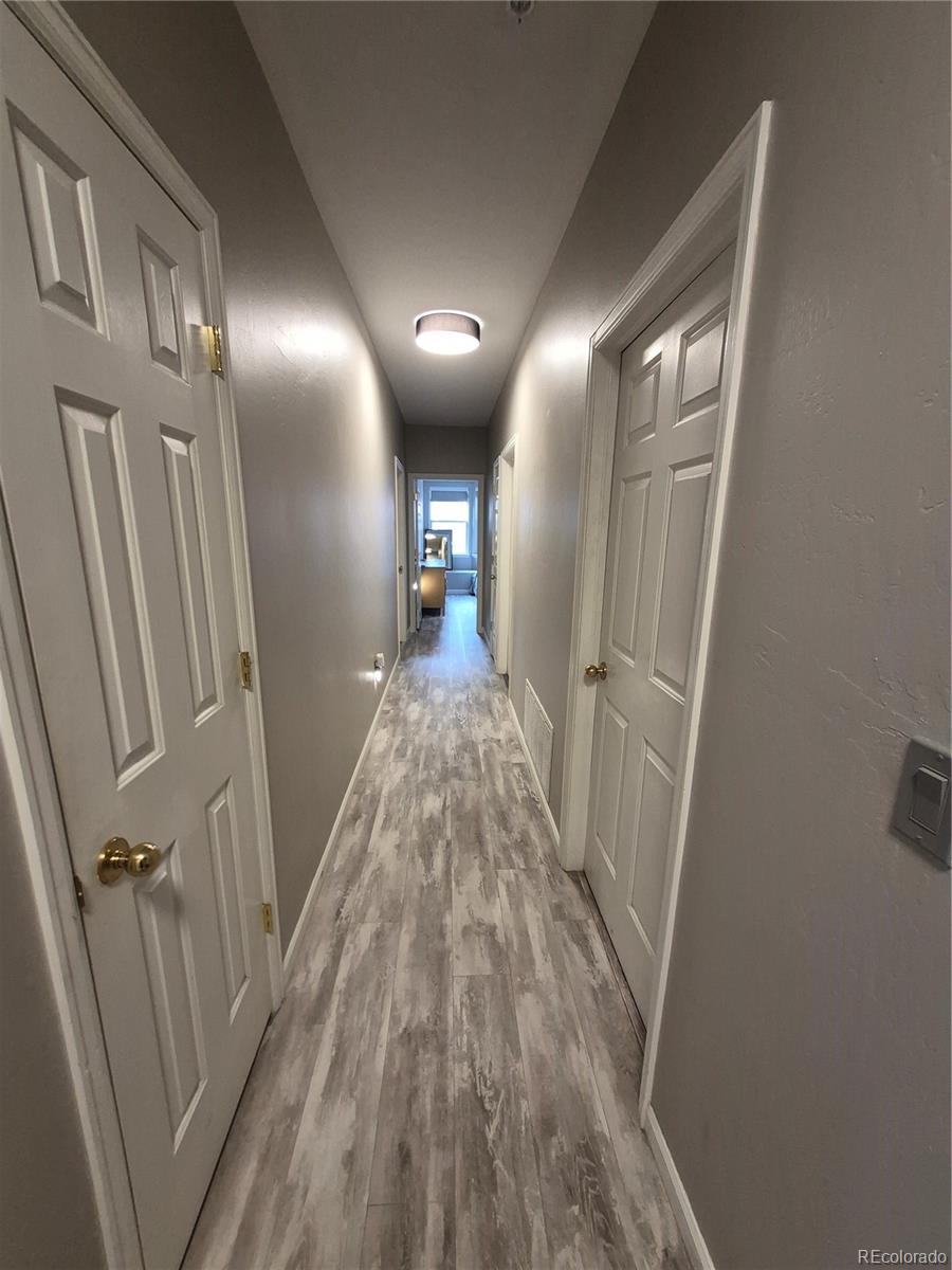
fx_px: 477
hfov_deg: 89.9
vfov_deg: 106.2
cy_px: 635
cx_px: 476
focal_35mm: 13
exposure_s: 1/60
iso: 640
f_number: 2.2
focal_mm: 1.74
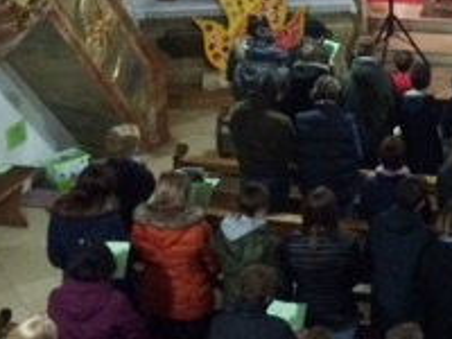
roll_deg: +1.8
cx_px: 479
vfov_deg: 15.4
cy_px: -41
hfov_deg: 20.3
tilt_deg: -15.0
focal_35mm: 93
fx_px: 1214
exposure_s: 1/17
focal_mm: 4.15
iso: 320
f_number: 2.2
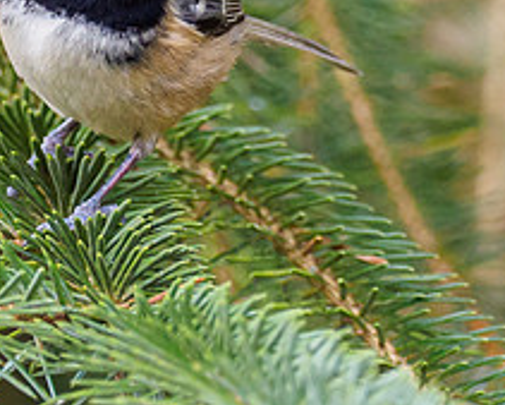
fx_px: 35693
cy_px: -38
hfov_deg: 0.8
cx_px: 68
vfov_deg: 0.6
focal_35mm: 2387
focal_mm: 300
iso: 1250
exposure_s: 1/500
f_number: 4.5
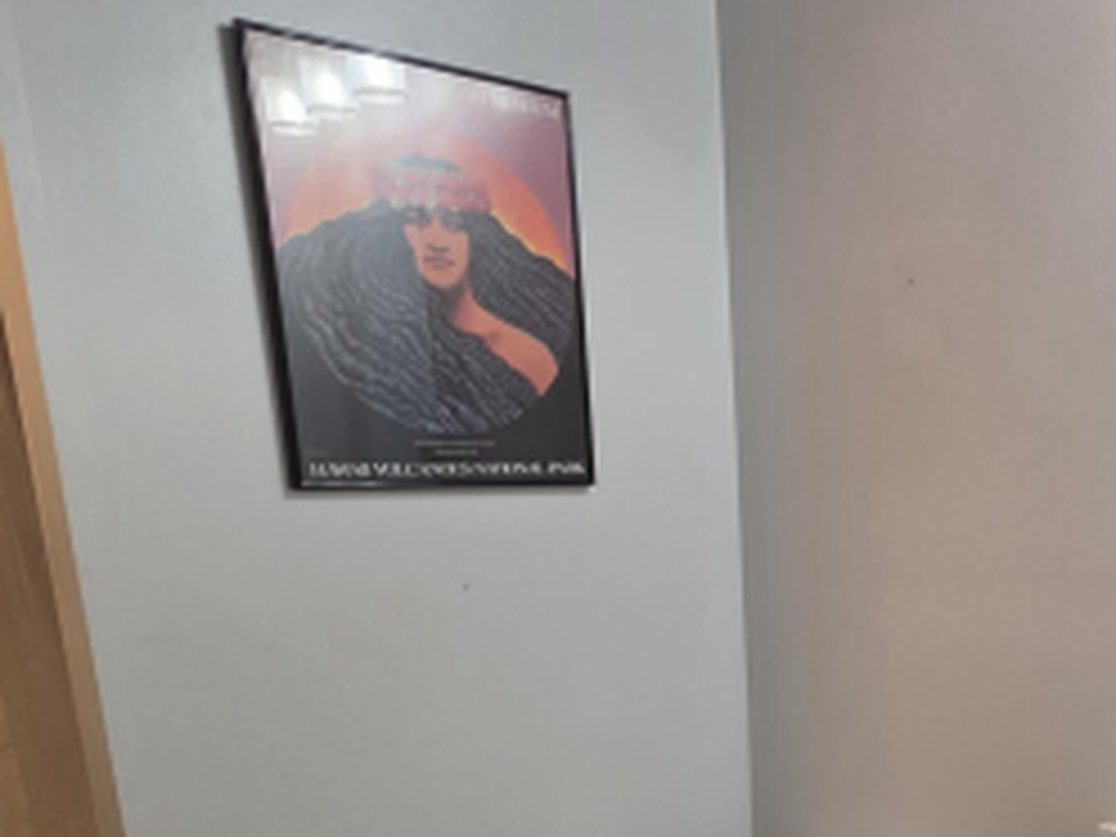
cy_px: 760
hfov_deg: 50.0
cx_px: 866
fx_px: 1128
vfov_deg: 37.9
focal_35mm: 35
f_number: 2.2
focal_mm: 2.2
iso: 200
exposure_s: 1/60
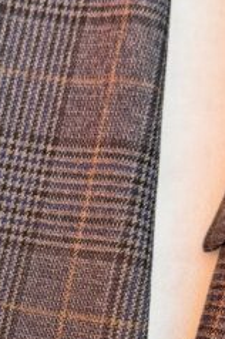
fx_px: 790
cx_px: 19
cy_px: 360
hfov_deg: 16.0
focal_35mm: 84
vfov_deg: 23.0
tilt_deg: -83.4
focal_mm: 6.76
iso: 100
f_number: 1.78
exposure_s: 1/183
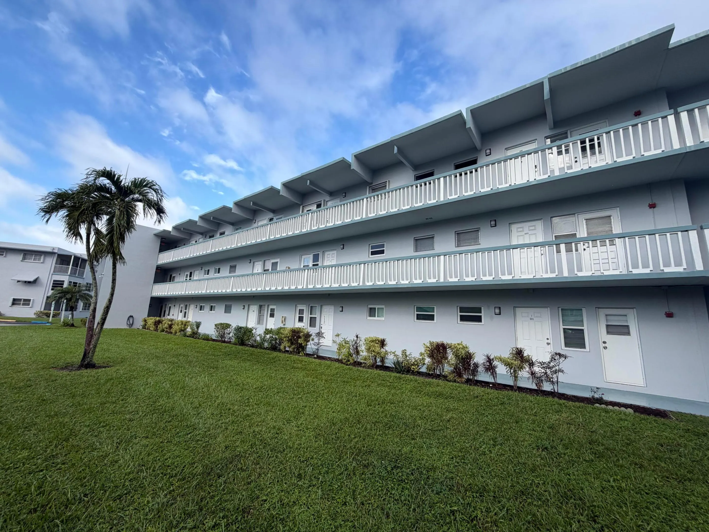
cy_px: 266
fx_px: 287
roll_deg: -3.2
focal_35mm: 14
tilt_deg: +11.1
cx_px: 354
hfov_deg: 102.1
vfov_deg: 85.7
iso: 40
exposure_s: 1/709
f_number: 2.2
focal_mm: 2.22
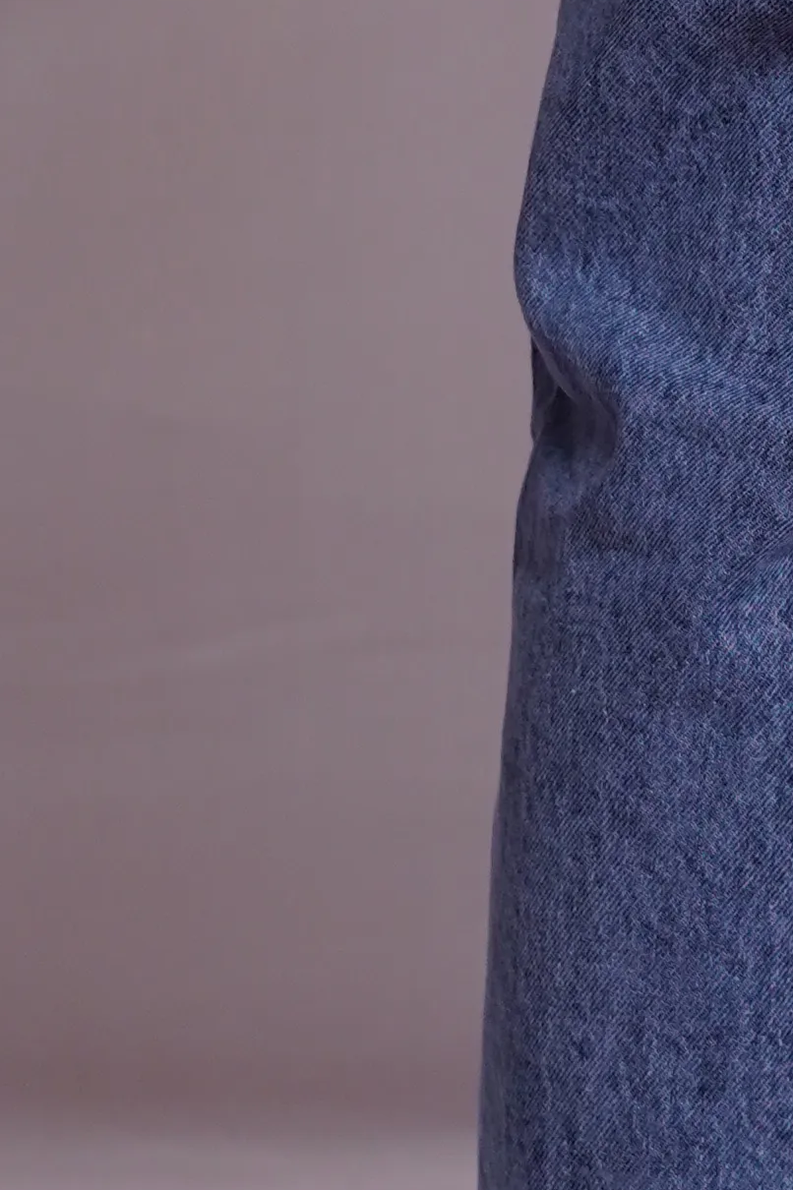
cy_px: -628
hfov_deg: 5.4
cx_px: 1684
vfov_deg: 8.1
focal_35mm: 248
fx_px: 8198
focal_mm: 50
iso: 640
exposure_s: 1/100
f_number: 3.5
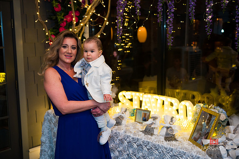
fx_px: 279
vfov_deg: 31.9
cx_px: 120
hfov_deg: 46.4
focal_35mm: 42
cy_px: 80
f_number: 3.5
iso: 1600
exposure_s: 1/125
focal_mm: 42
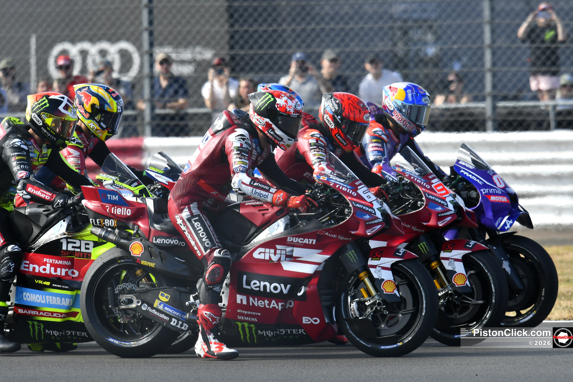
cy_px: 191
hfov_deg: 4.6
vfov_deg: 3.1
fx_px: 7161
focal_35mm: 450
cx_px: 286
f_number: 5.6
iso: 160
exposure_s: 1/800
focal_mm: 300
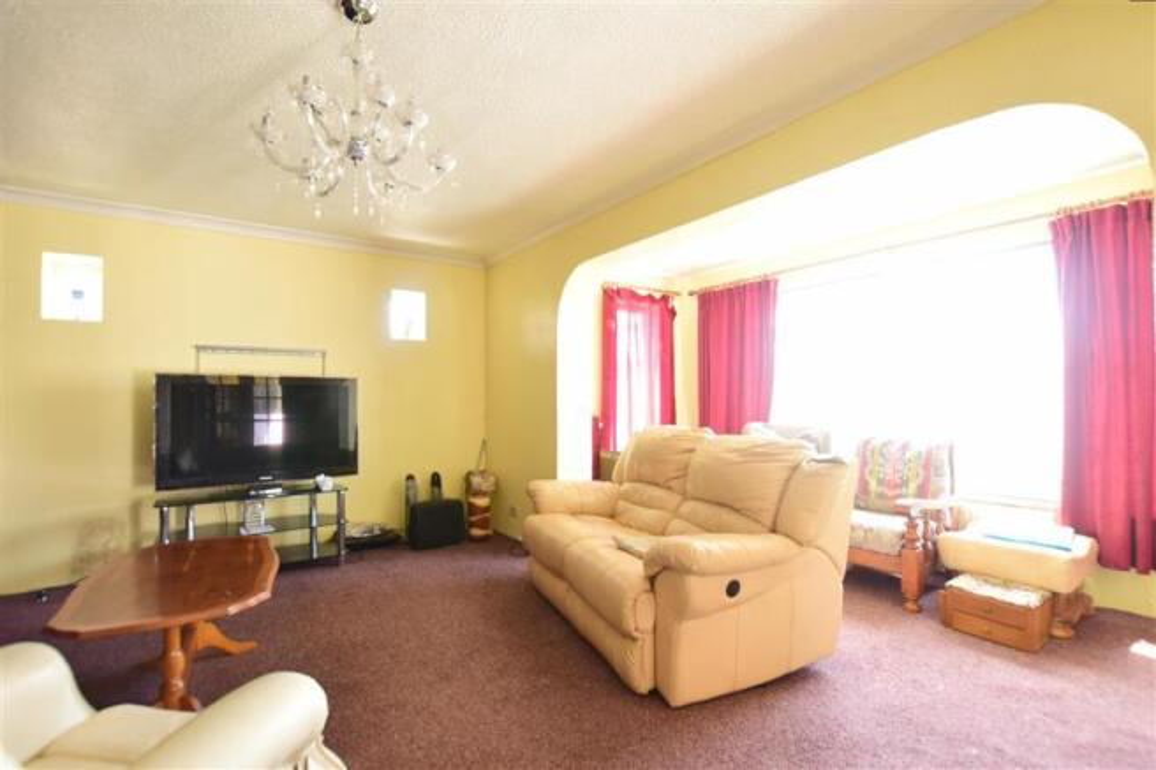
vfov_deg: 77.3
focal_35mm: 15
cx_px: 578
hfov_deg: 100.4
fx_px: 482
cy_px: 385
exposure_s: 1/10
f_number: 5.6
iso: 320
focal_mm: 10
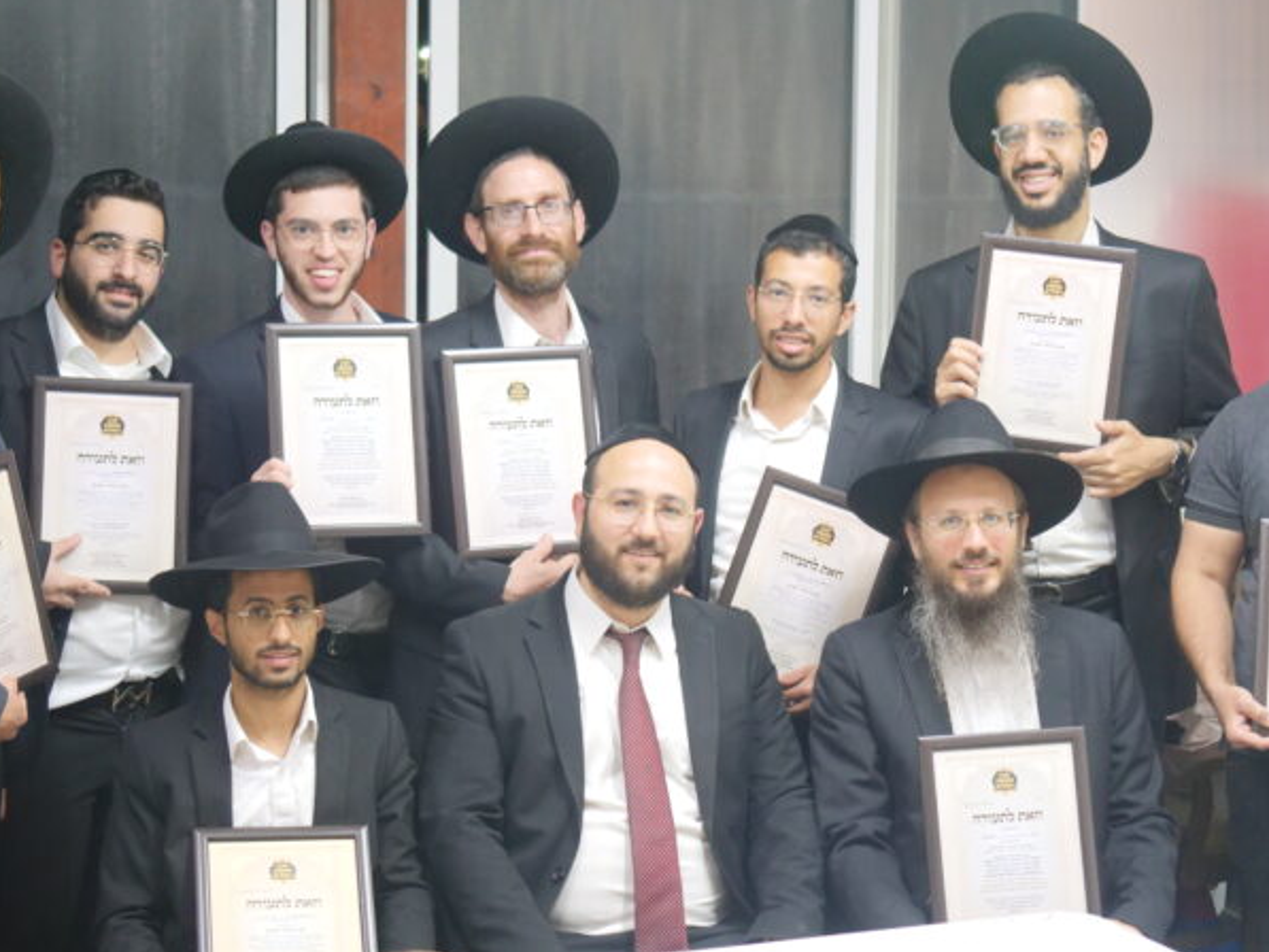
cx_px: 674
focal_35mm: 75
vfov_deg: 19.6
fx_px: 2750
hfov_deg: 26.0
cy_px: 465
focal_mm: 35
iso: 2000
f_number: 2.8
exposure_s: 1/80
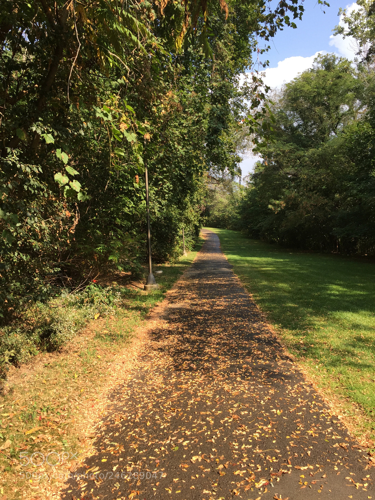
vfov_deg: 61.7
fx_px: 419
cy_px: 250
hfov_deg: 48.2
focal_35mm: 29
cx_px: 188
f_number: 2.2
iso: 32
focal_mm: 4.15
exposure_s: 1/648
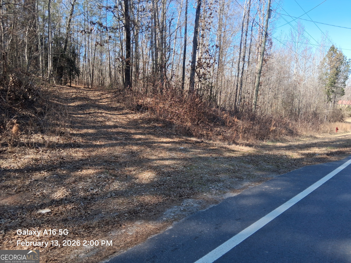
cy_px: 132
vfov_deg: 53.1
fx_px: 264
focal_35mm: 26
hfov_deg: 67.3
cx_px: 176
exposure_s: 1/222
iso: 25
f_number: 1.8
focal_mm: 3.98
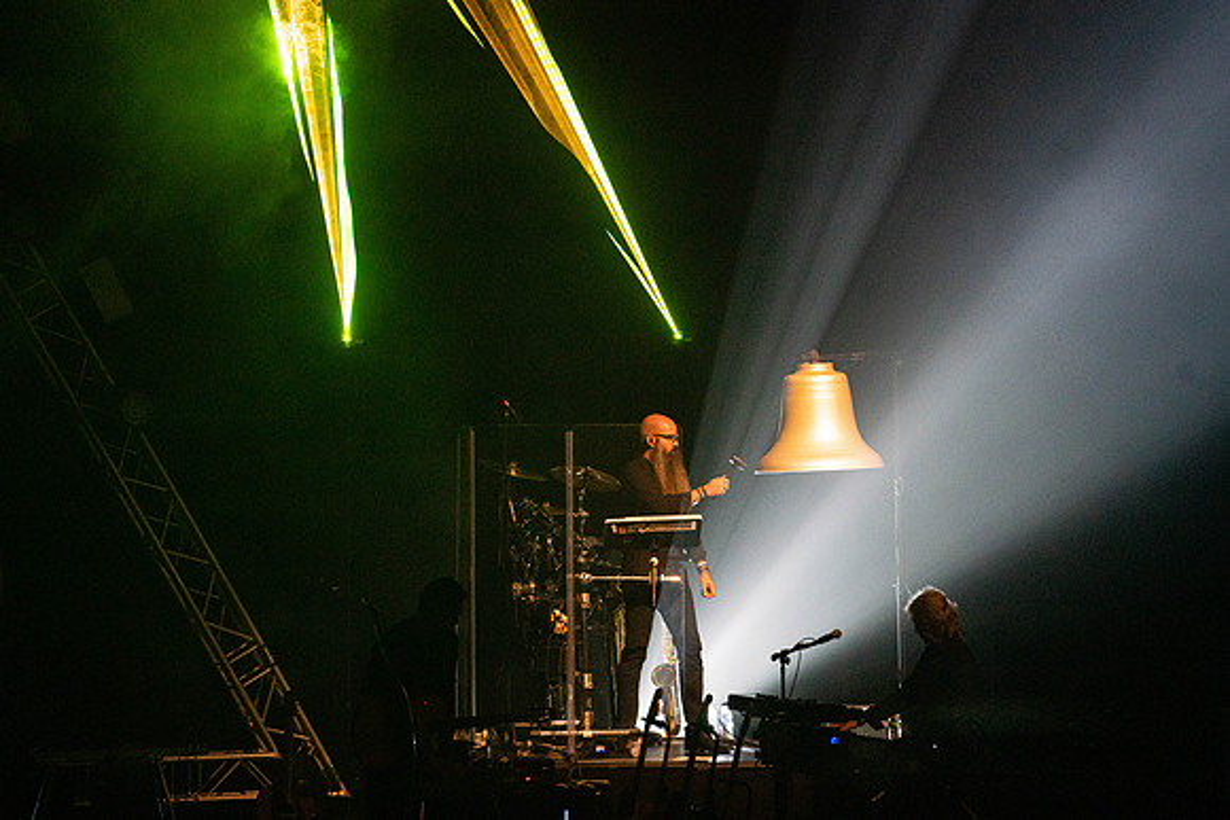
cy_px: 410
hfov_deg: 10.3
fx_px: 6835
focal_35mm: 200
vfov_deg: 6.9
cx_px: 615
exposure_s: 1/250
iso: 6400
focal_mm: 200
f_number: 5.6
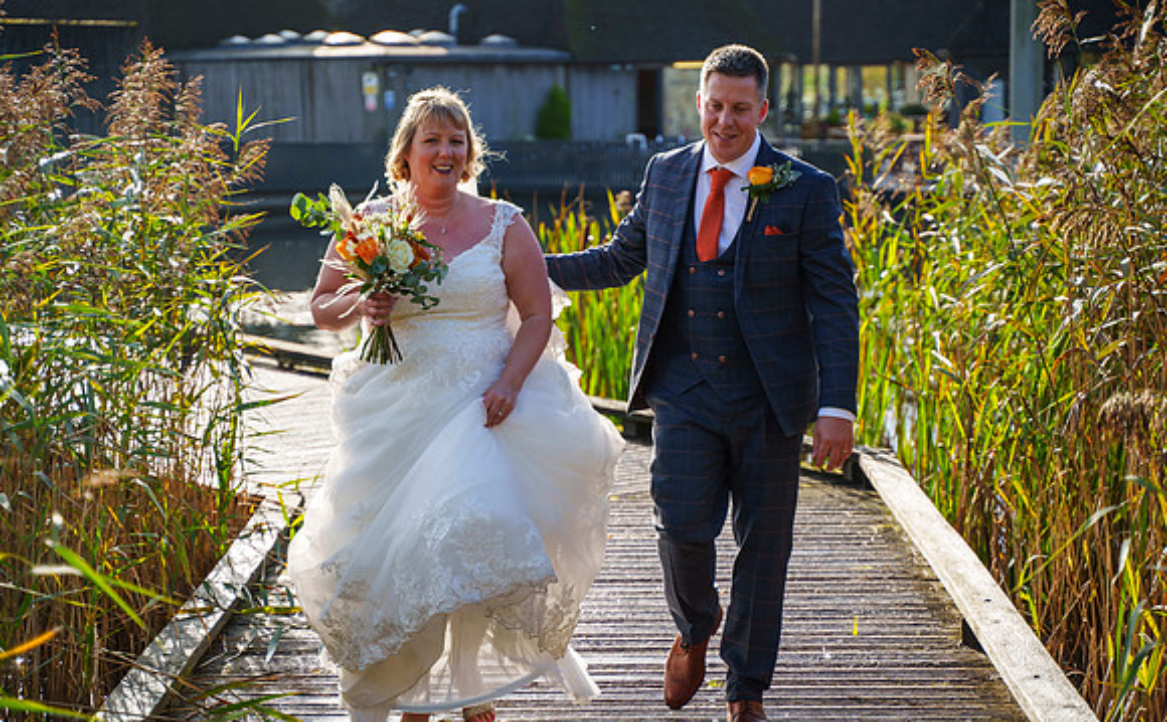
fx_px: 2481
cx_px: 583
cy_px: 346
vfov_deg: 16.6
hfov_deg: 26.5
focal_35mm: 78
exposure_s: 1/3200
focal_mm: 75
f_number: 3.2
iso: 400
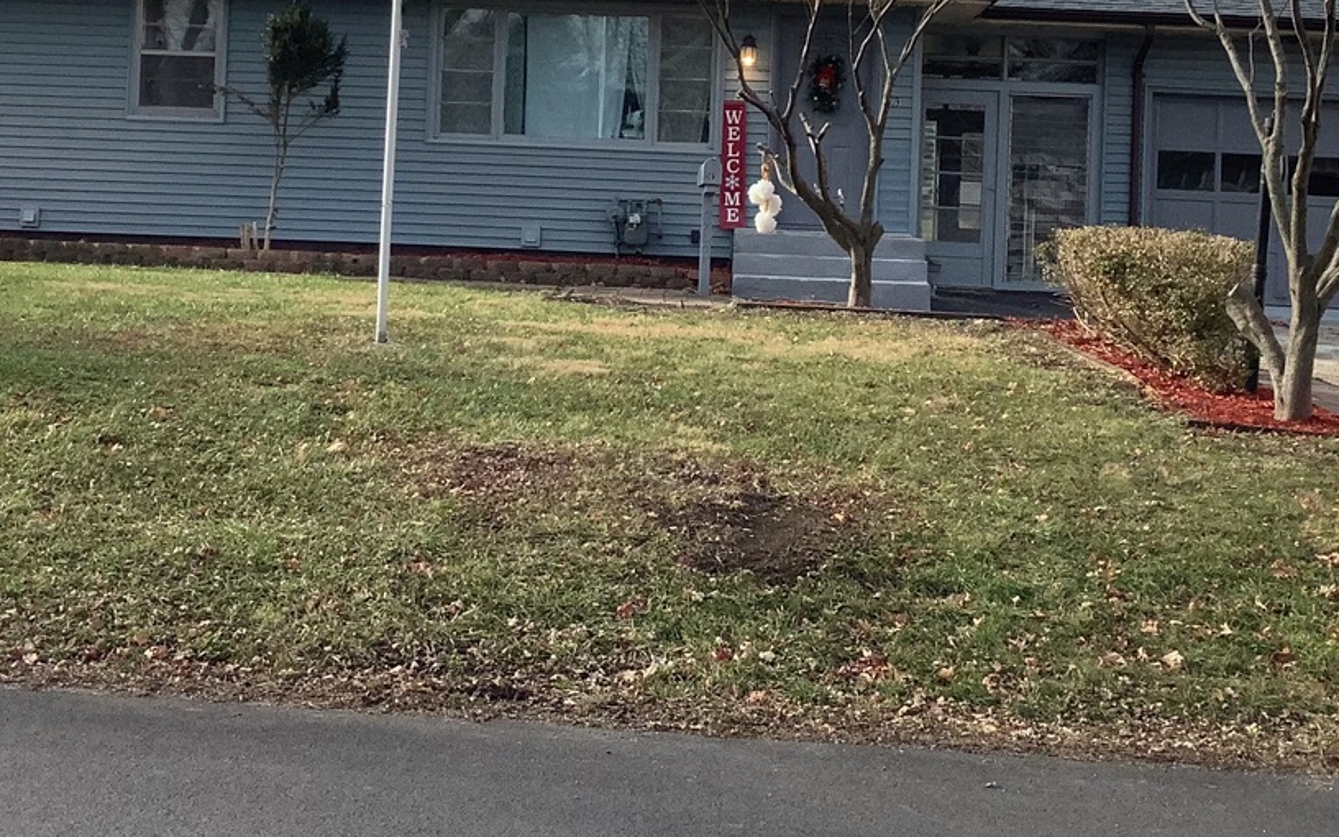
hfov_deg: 35.1
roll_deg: -0.5
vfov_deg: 22.0
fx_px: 2117
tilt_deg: +2.3
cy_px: 128
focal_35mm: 58
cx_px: 628
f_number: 2.4
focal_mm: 3.3
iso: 25
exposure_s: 1/947
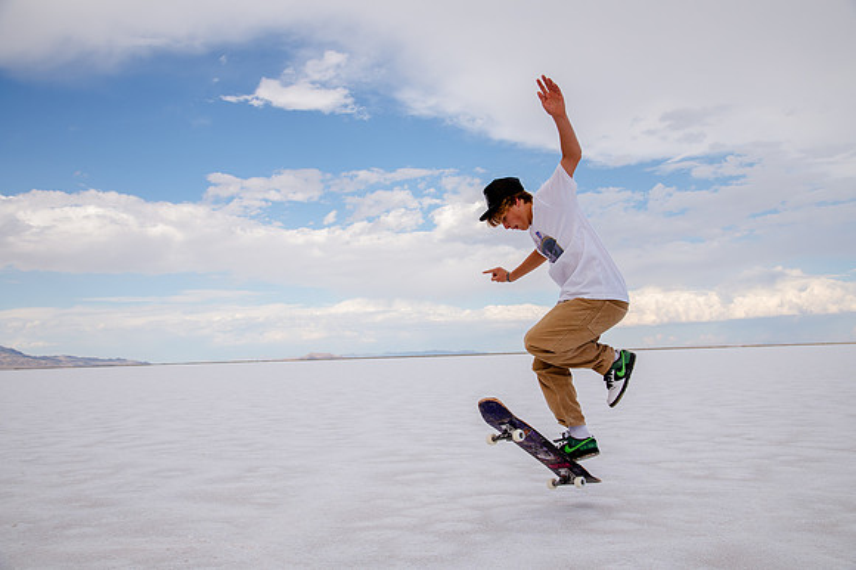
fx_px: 808
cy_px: 285
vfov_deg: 38.8
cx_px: 428
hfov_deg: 55.8
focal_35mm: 34
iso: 250
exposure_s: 1/640
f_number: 8
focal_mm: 34
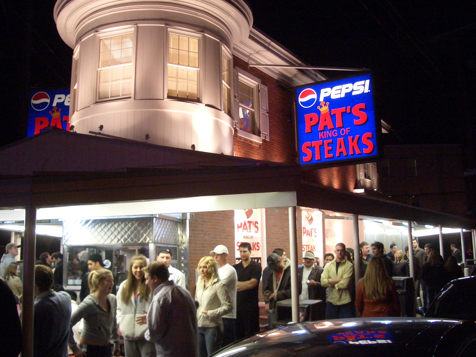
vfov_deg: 40.7
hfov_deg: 52.6
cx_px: 238
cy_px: 178
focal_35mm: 35
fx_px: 481
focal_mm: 5.8
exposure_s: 1/40
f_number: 2.6
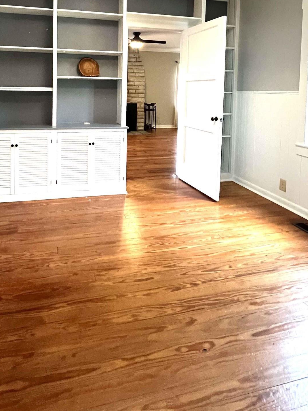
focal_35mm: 21
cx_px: 109
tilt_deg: -2.5
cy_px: 103
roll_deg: -0.1
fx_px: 249
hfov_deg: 62.3
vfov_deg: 73.4
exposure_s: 1/60
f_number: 1.8
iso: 500
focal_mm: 1.57
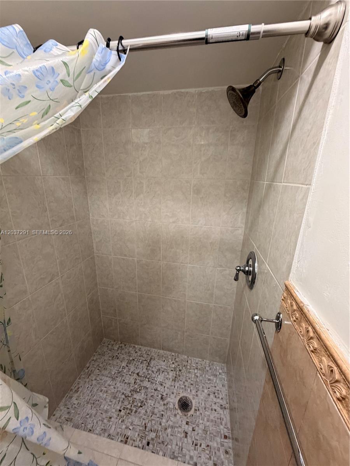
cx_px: 175
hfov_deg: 85.7
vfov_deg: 102.1
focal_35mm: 14
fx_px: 189
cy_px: 233
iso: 320
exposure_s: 1/60
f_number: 2.2
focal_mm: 2.22
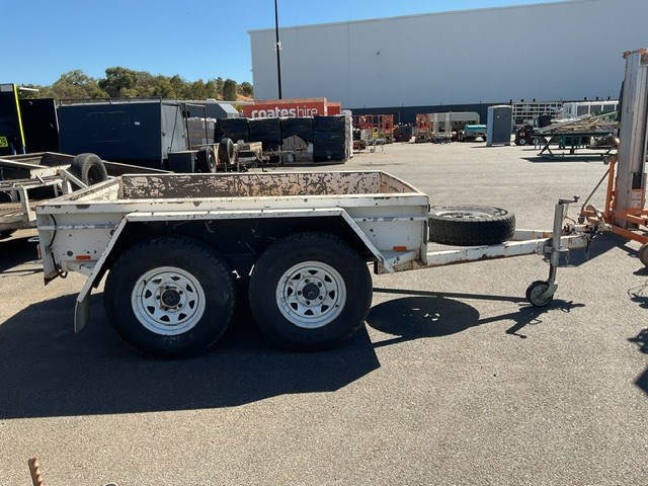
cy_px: 243
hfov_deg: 61.7
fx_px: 543
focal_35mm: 29
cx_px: 324
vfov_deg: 48.2
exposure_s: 1/1168
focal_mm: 3
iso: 16
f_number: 1.8
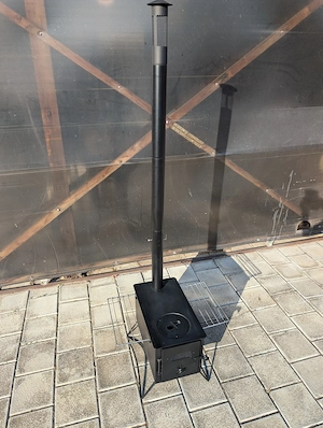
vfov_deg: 71.5
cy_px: 214
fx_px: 298
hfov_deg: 57.0
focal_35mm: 24
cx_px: 162
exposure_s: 1/322
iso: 20
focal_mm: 6.9
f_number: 1.68
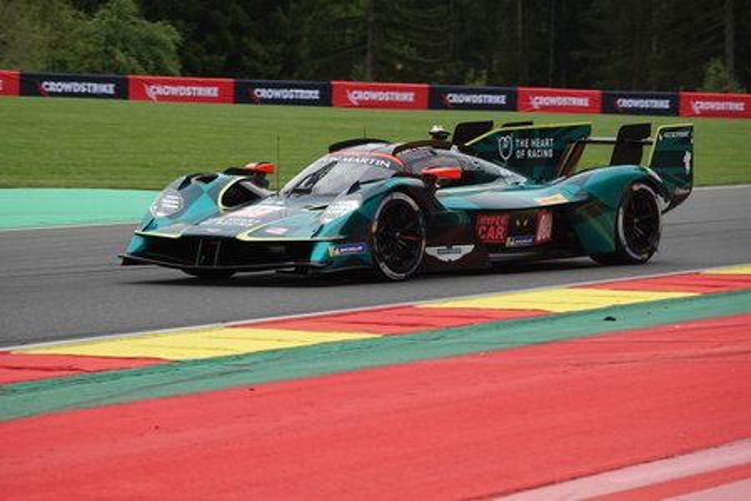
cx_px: 376
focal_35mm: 184
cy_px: 250
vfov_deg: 7.5
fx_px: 3838
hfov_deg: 11.2
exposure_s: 1/800
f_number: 4
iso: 160
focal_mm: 67.46
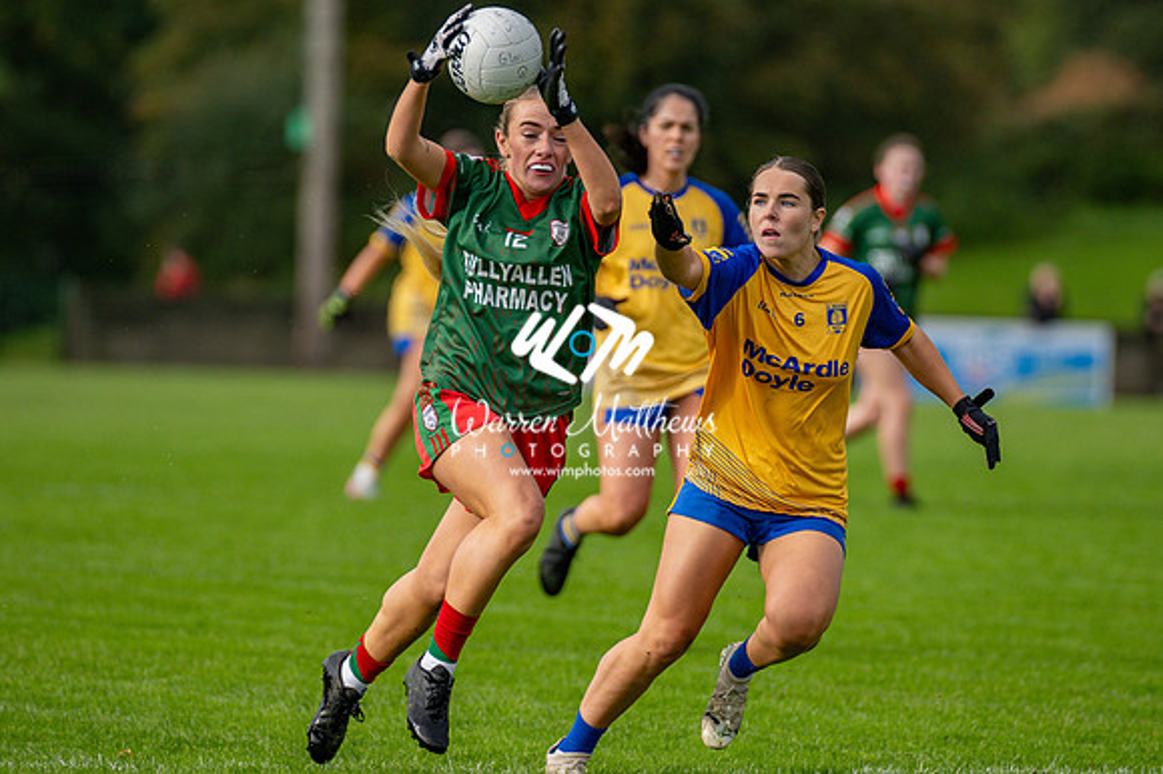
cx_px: 582
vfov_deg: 3.7
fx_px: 12107
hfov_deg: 5.5
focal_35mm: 375
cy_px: 387
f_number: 2.8
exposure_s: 1/3200
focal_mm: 250
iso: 250
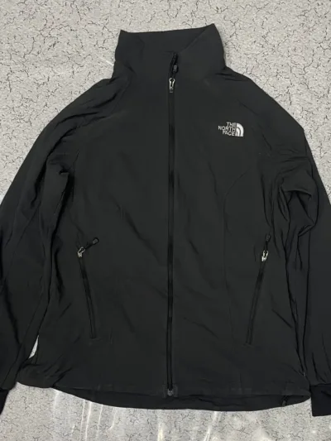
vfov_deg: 67.3
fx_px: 331
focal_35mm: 26
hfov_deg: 53.1
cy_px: 220
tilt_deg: -87.4
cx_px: 166
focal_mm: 4.2
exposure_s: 1/50
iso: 200
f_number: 1.6
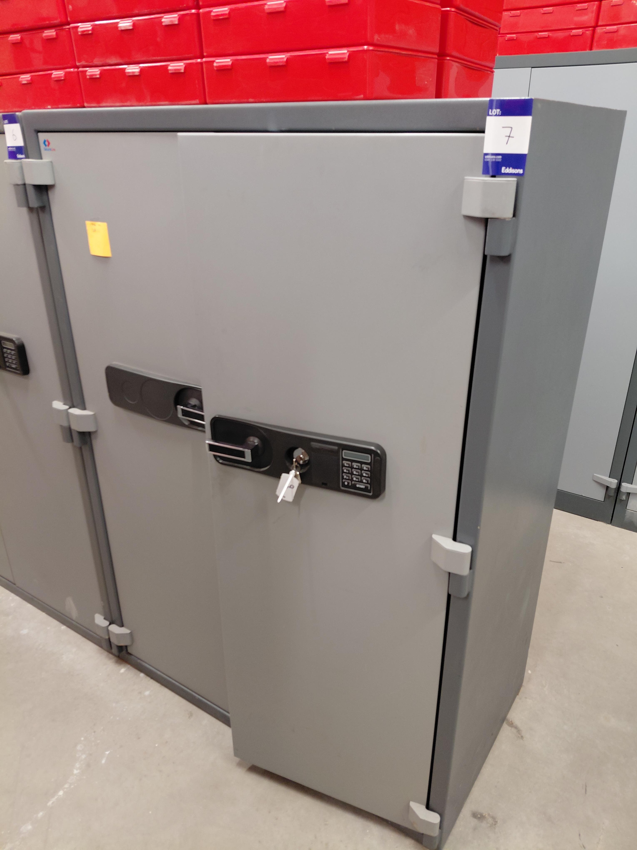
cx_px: 318
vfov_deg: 69.4
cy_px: 425
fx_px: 613
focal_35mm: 25
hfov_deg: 54.9
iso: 160
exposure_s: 1/60
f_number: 1.8
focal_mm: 4.69
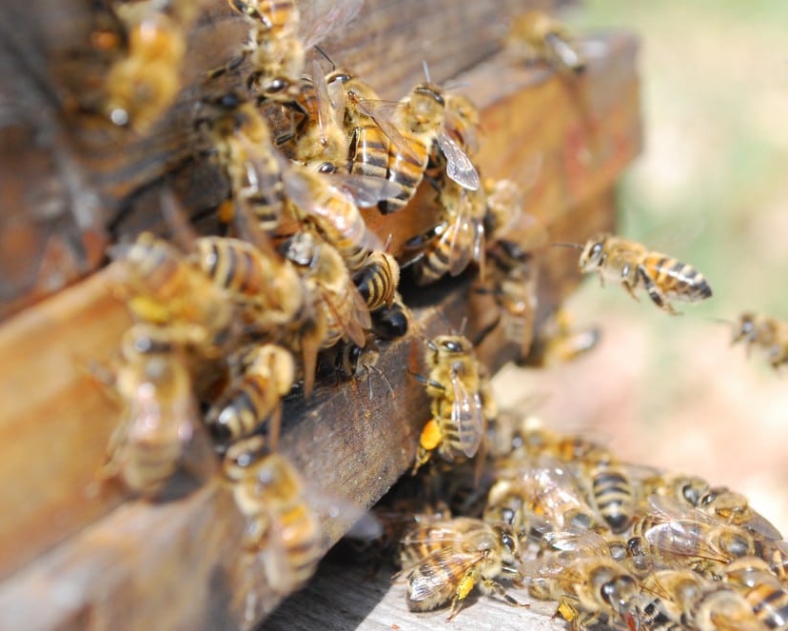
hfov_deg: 20.5
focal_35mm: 94
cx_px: 401
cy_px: 317
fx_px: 2183
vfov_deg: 16.4
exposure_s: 1/320
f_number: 9
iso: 800
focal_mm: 55
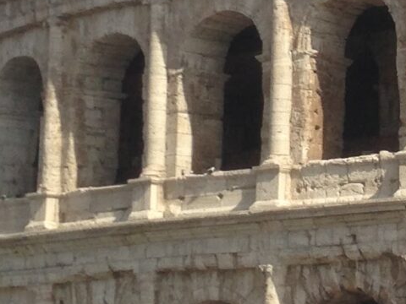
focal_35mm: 176
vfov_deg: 8.3
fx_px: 2064
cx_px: 446
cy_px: -93
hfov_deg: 11.1
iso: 50
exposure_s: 1/1550
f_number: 2.4
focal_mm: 4.12
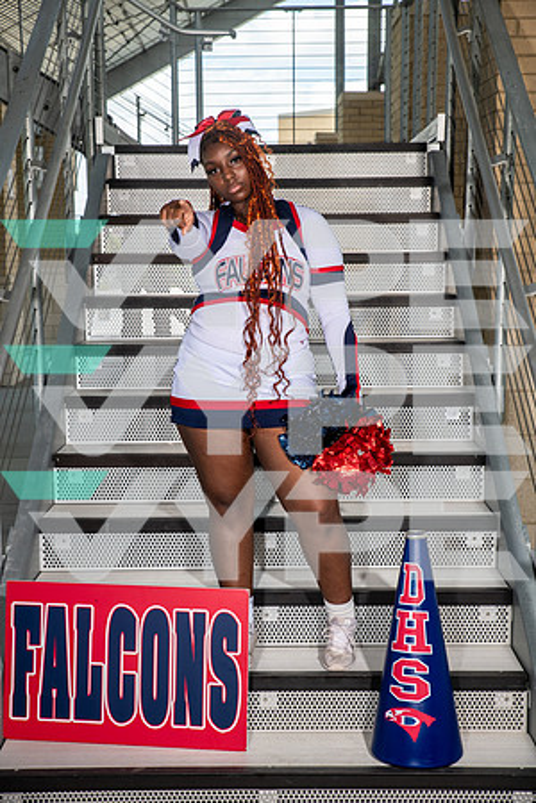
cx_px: 268
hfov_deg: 22.6
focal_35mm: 60
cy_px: 402
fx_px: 1340
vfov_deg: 33.4
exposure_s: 1/320
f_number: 7.1
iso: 200
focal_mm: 60
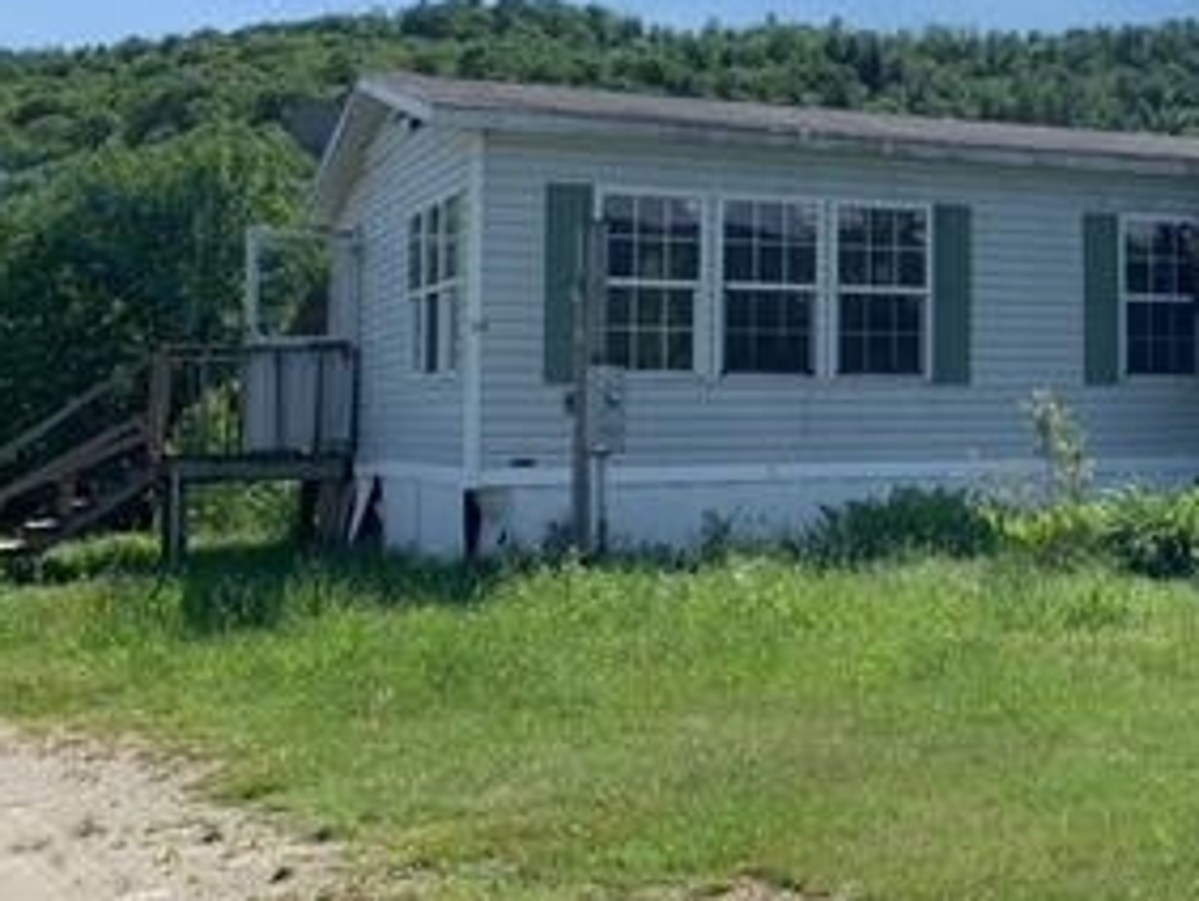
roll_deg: -1.0
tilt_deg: +1.0
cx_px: 1339
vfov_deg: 24.7
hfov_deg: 29.3
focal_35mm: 59
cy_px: 302
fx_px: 2045
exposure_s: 1/3650
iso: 25
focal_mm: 4.25
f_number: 1.8
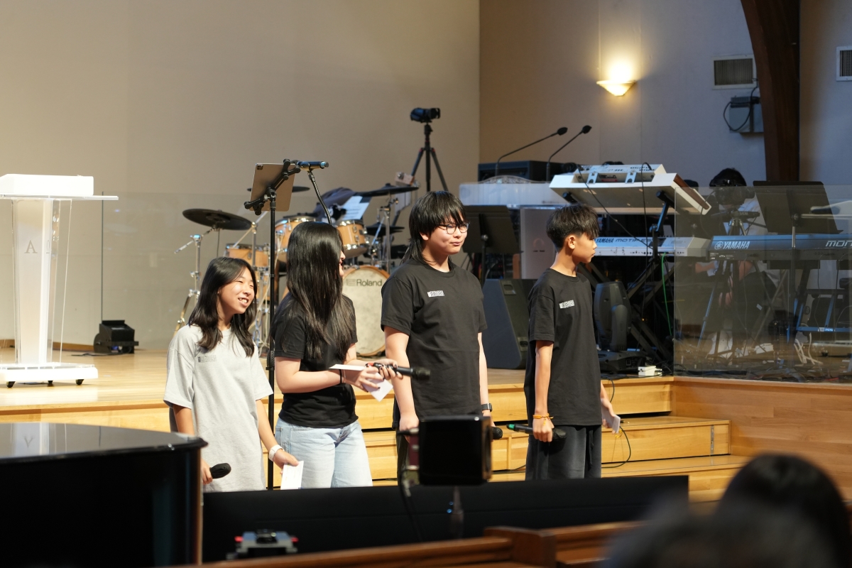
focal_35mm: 105
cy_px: 284
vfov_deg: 13.0
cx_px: 426
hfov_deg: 19.5
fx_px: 2485
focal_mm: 105
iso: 2000
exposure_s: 1/125
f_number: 4
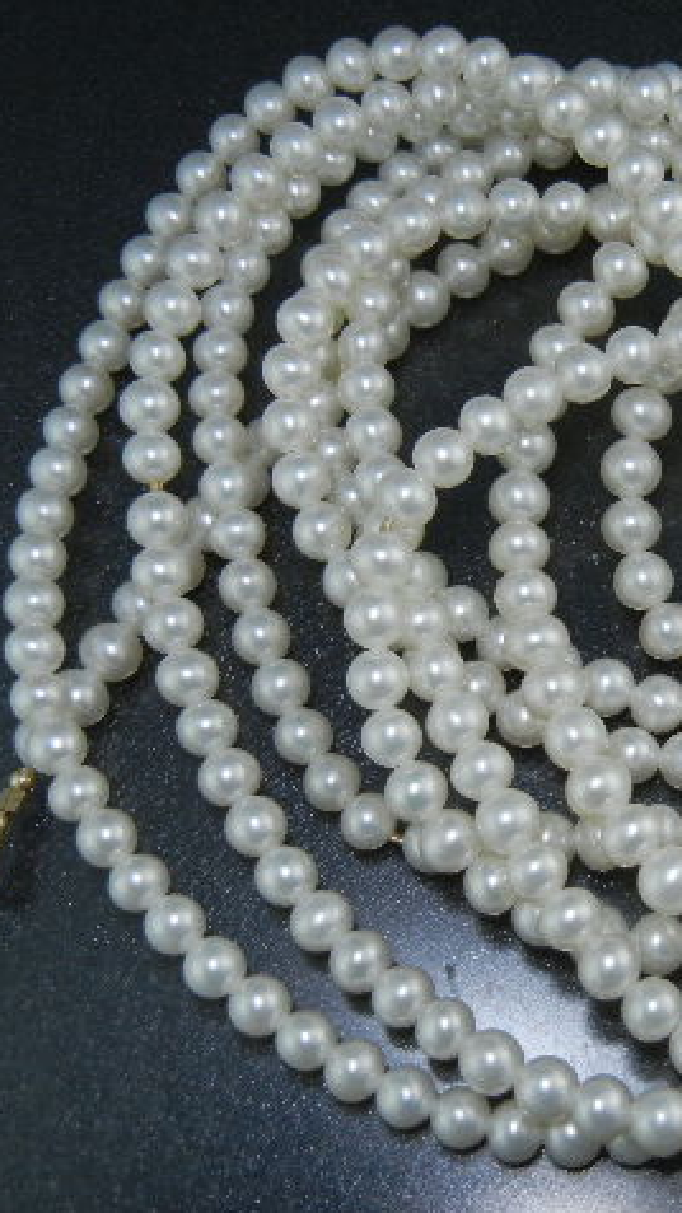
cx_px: 667
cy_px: 605
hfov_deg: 20.5
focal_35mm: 57
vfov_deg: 36.6
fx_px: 1834
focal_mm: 7.1
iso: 402
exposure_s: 1/30
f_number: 7.4
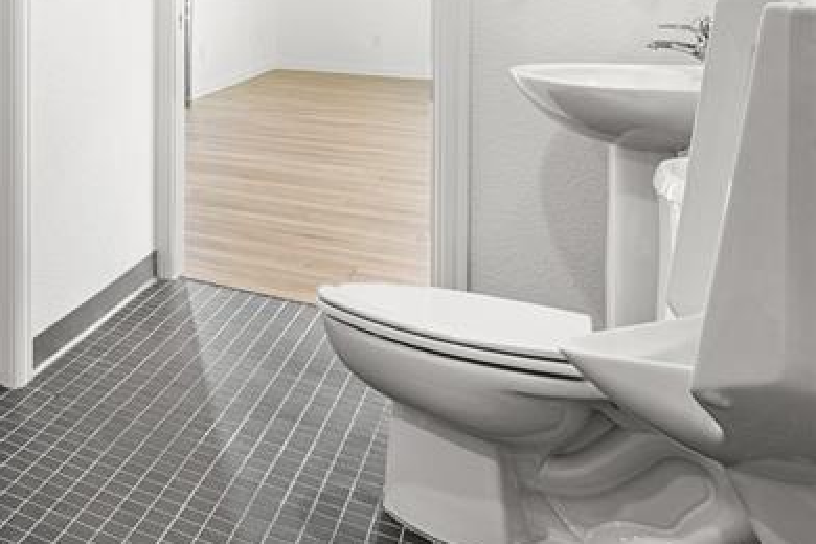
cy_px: -37
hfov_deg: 33.4
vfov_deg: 29.2
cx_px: -253
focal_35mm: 42
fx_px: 952
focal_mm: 16
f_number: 8
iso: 200
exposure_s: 1/1.25
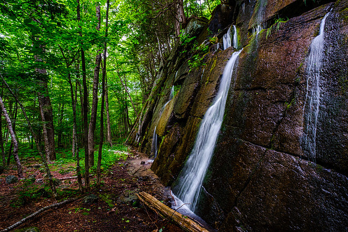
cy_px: 116
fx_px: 145
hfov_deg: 100.4
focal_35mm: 15
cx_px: 174
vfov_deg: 77.4
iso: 160
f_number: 11
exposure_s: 1
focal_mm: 10
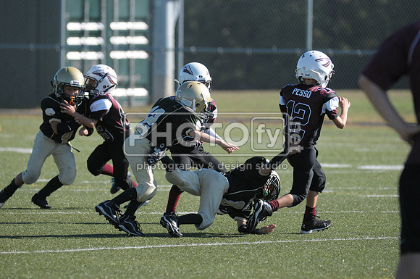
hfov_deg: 5.1
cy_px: 140
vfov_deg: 3.4
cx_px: 210
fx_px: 4718
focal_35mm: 405
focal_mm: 270
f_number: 4
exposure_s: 1/3200
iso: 640
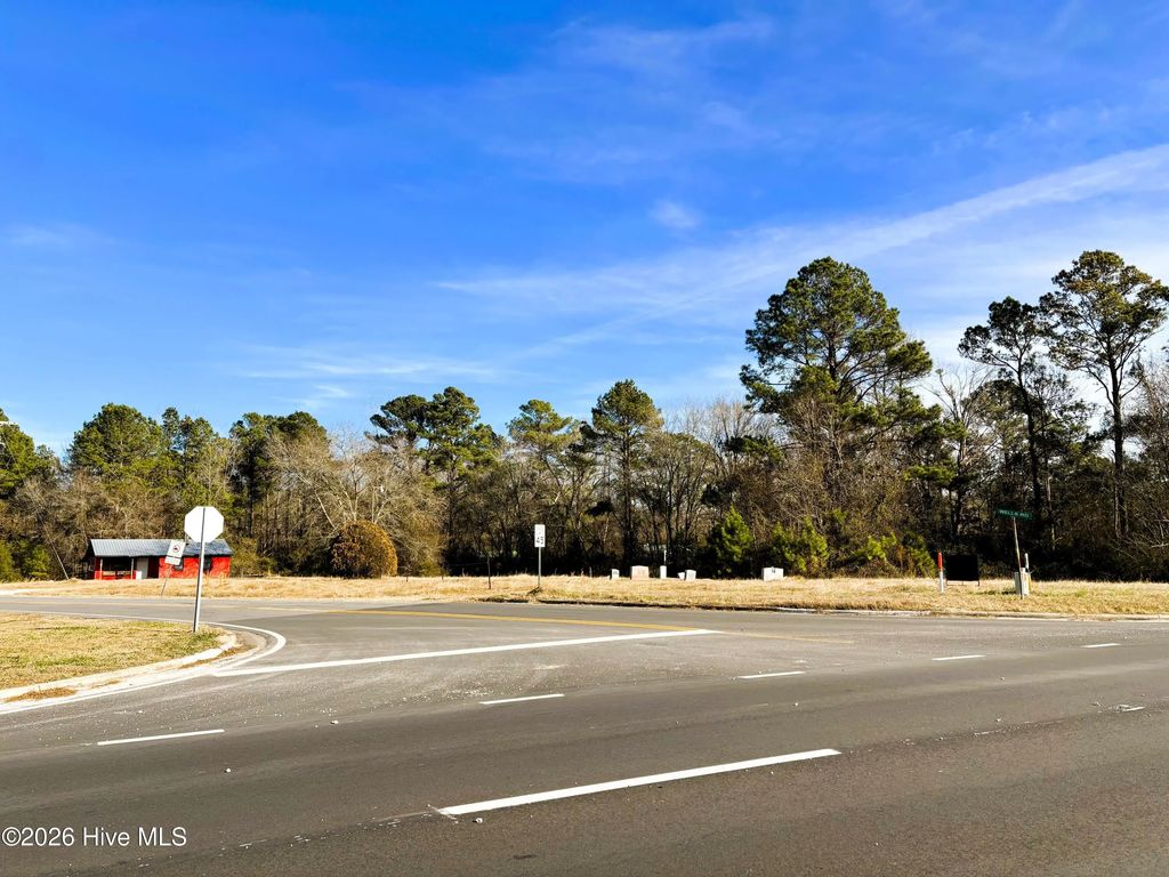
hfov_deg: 67.3
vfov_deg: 53.1
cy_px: 438
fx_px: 878
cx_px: 584
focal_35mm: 26
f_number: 1.6
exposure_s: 1/2933
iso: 50
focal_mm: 5.96
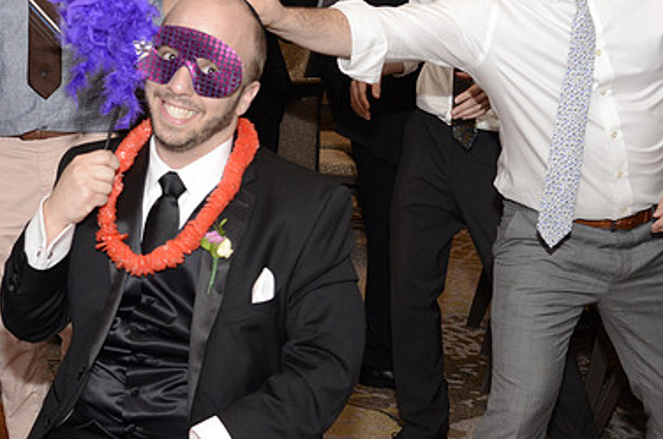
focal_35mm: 72
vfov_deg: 18.9
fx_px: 1319
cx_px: 199
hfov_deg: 28.0
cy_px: 215
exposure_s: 1/160
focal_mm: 31
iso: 800
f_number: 4.5
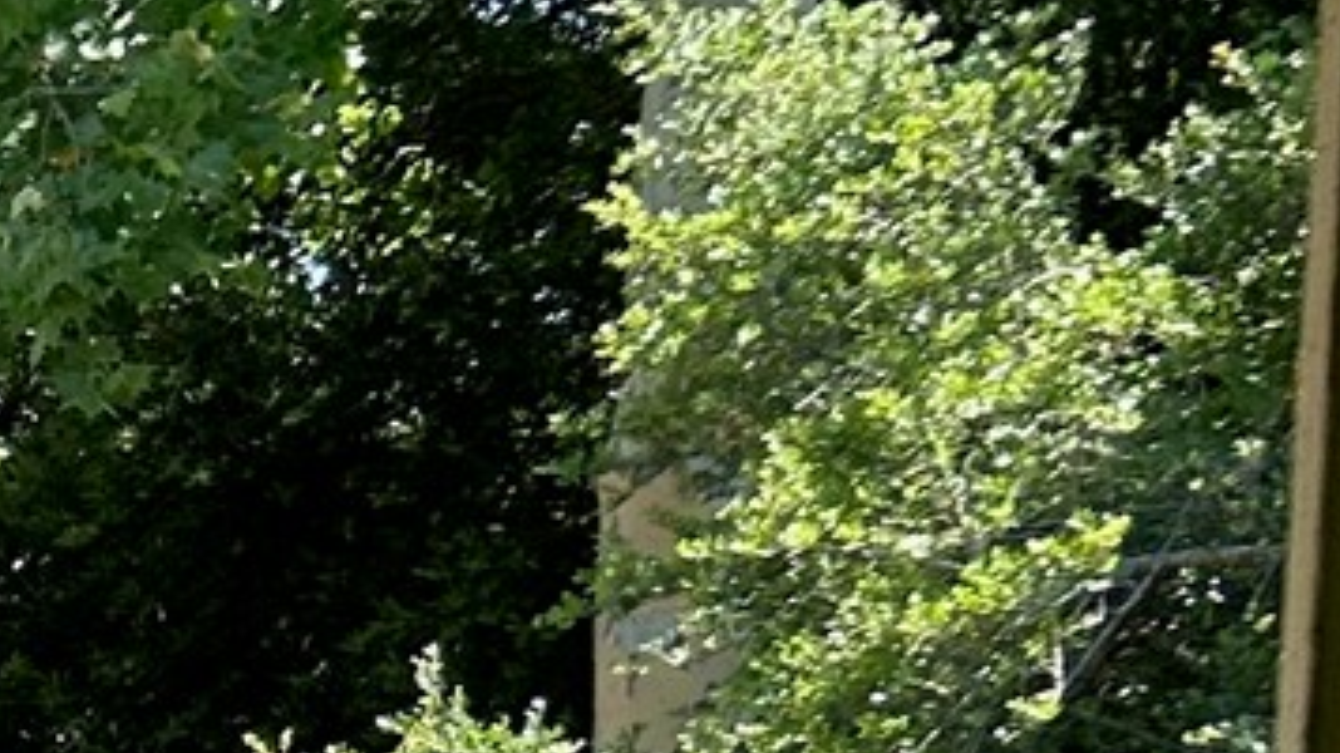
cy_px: 2195
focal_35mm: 163
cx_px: -2093
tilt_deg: -8.2
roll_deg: +1.9
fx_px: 5790
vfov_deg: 6.8
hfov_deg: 10.8
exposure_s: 1/1431
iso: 50
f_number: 1.5
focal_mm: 5.7
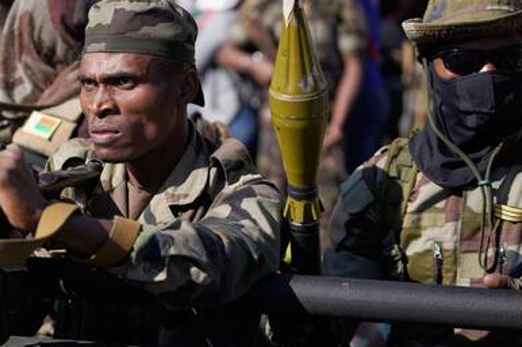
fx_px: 1841
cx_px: 104
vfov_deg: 10.8
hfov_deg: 16.0
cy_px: 160
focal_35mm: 127
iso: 250
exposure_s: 1/2500
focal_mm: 70
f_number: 2.8
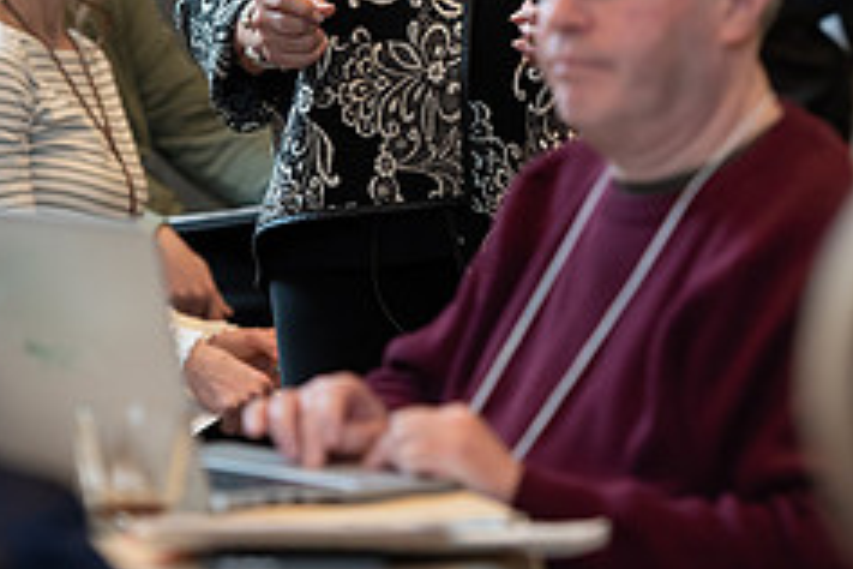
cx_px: 533
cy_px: -31
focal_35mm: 331
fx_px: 7842
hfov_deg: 6.2
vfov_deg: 4.1
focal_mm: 135
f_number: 3.2
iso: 1000
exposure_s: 1/160
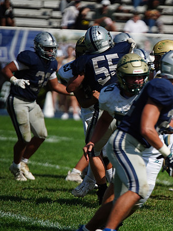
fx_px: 2897
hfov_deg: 3.4
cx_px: 162
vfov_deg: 4.6
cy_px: 116
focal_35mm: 435
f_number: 2.8
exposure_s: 1/8000
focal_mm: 300
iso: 400
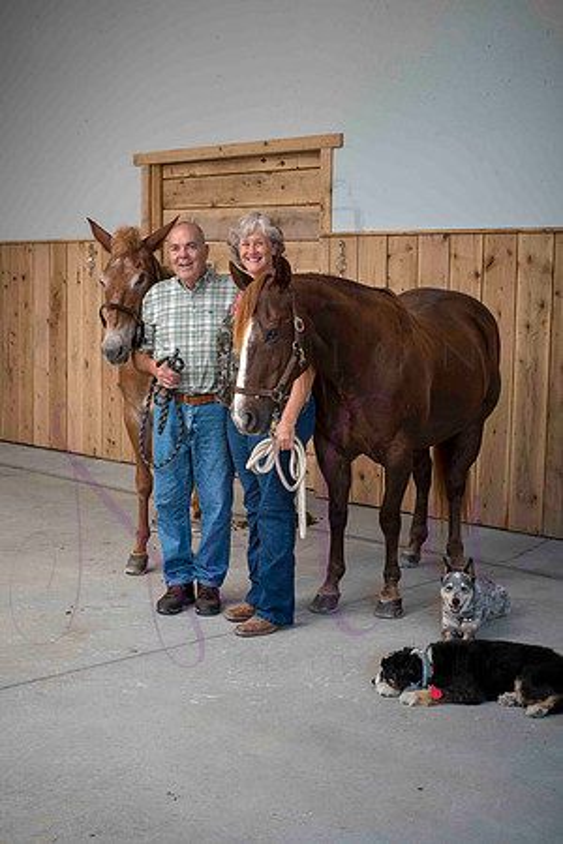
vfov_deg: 39.6
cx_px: 282
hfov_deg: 27.0
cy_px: 422
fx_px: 1173
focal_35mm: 50
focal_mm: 50
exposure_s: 1/160
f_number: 9
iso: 400
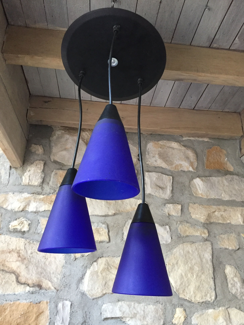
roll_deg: -0.5
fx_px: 273
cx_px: 122
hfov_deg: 48.2
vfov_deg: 61.7
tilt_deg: +25.7
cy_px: 162
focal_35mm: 29
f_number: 2.2
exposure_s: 1/33
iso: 250
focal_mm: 4.15
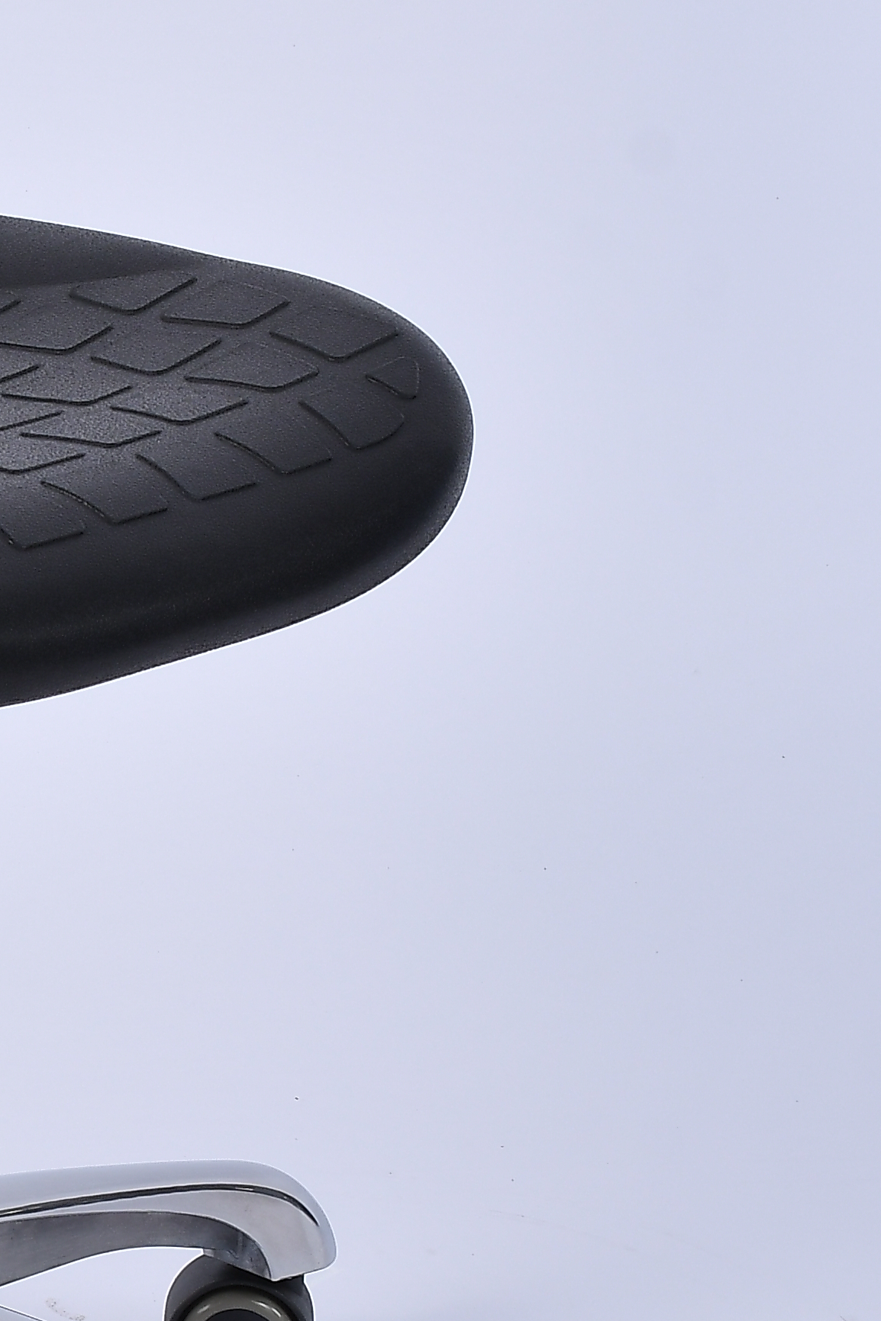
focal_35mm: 193
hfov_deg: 7.0
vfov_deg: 10.7
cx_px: -292
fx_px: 7084
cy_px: 592
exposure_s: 1/125
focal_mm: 40
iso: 125
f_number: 10
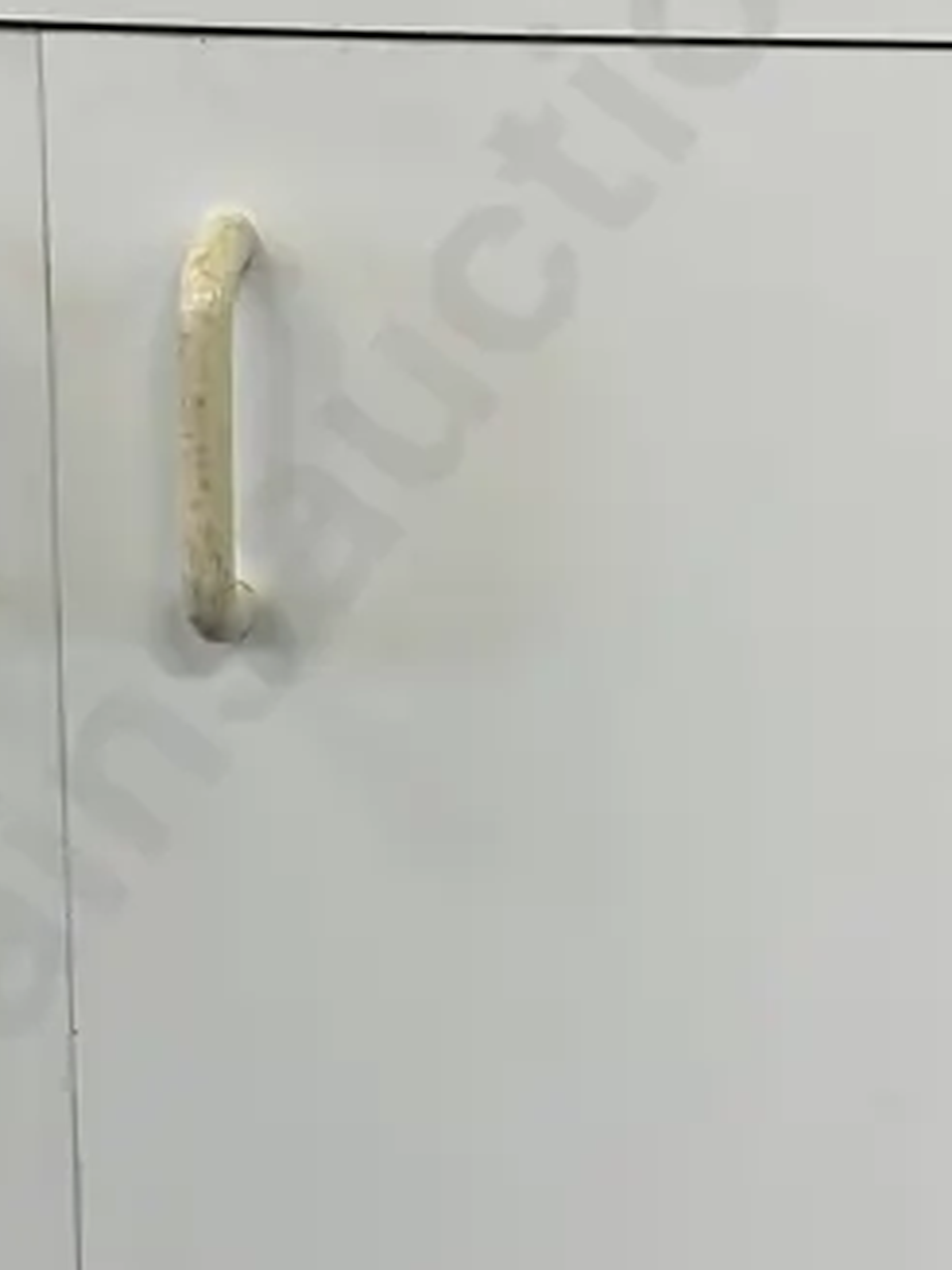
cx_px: 193
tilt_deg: -21.6
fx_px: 2750
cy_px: 689
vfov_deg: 26.0
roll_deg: +1.6
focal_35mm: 75
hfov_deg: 19.4
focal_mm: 6.86
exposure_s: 1/100
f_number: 1.78
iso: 100
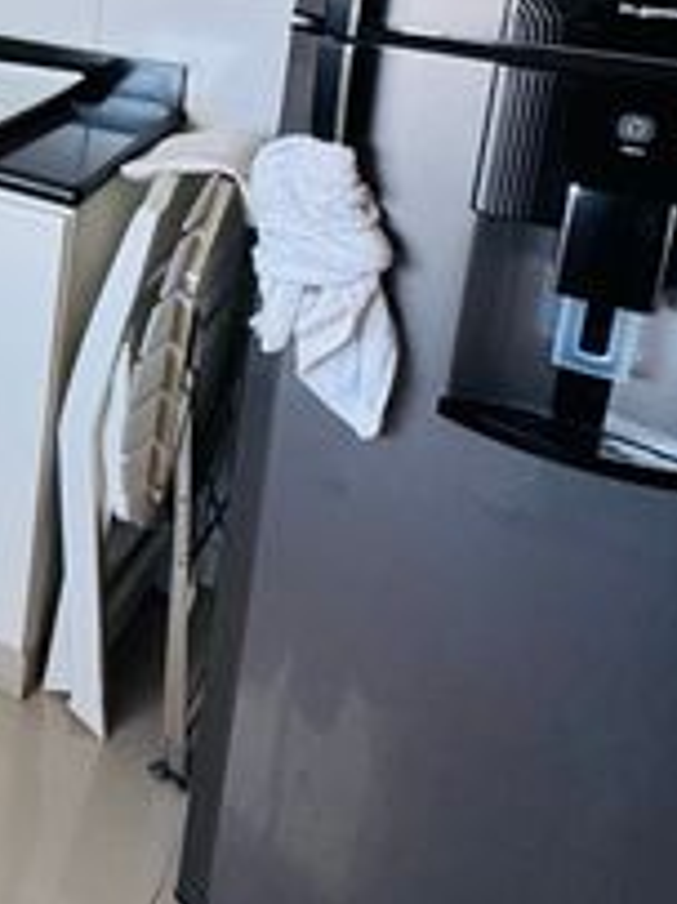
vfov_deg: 37.2
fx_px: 1201
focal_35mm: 46
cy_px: 11
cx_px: -419
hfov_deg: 23.2
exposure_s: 1/99
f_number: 2.2
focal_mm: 2.22
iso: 200
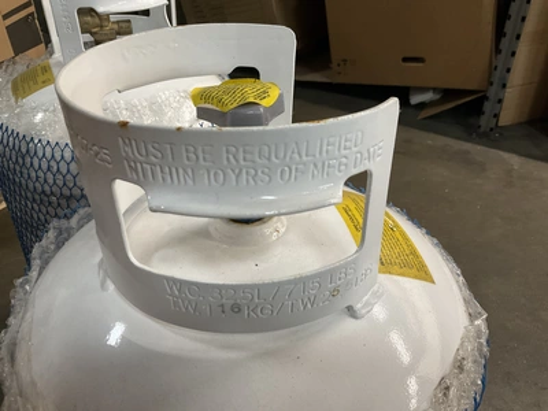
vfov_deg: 48.2
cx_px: 274
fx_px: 459
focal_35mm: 29
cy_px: 206
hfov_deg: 61.7
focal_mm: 3
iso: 100
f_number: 1.8
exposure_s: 1/60
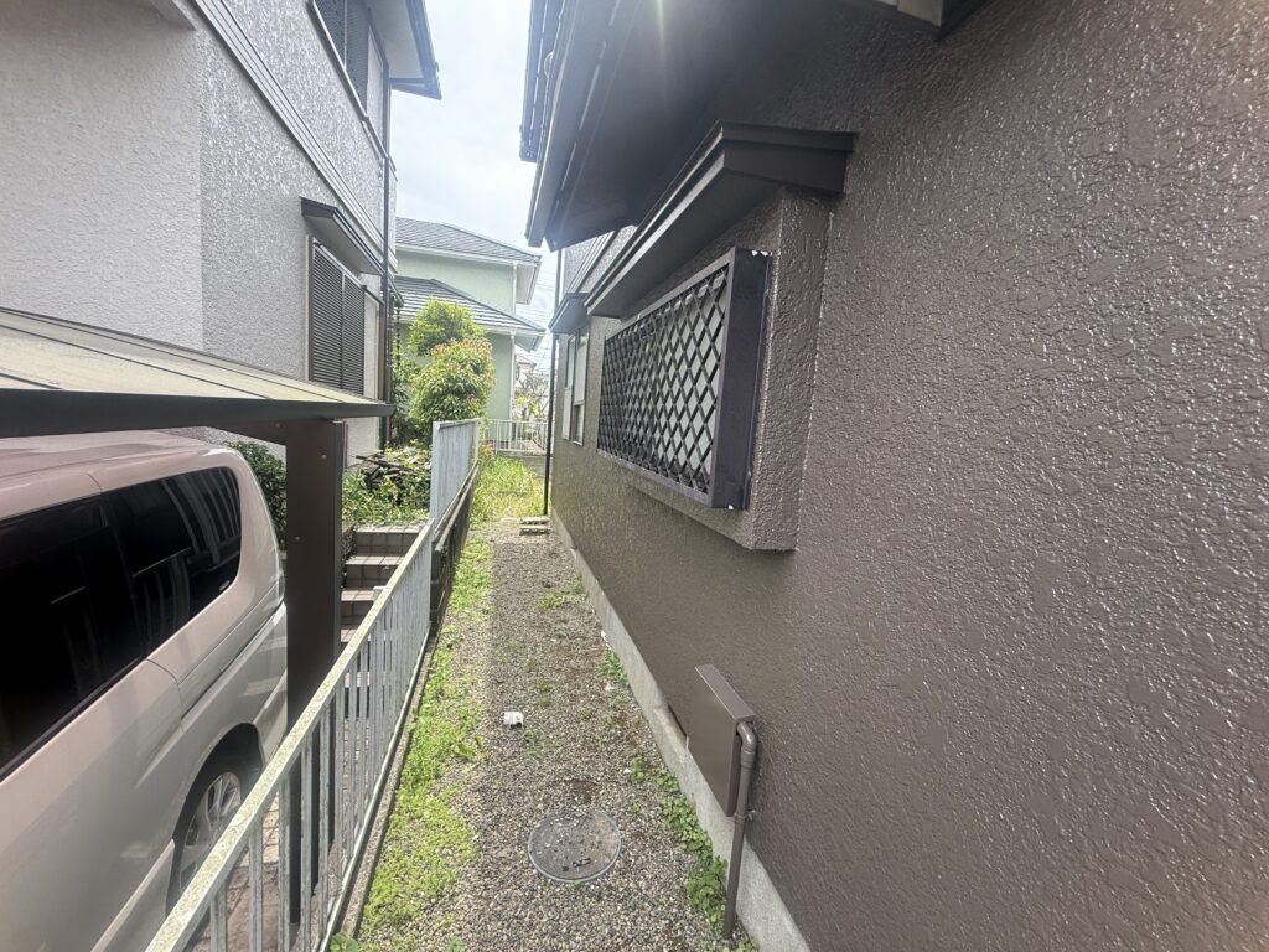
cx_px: 634
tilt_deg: -3.6
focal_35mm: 14
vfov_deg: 85.7
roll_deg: -3.5
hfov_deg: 102.1
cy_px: 476
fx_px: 513
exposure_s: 1/285
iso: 50
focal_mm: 2.22
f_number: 2.2
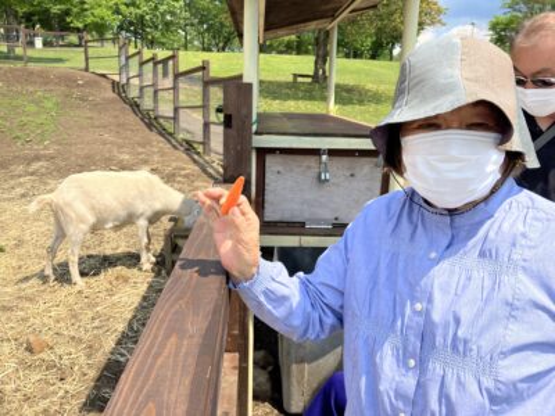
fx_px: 449
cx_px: 278
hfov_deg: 63.4
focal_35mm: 28
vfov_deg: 49.7
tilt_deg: -11.3
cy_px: 208
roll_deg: -0.8
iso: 32
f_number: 1.8
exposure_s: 1/1675
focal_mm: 3.99
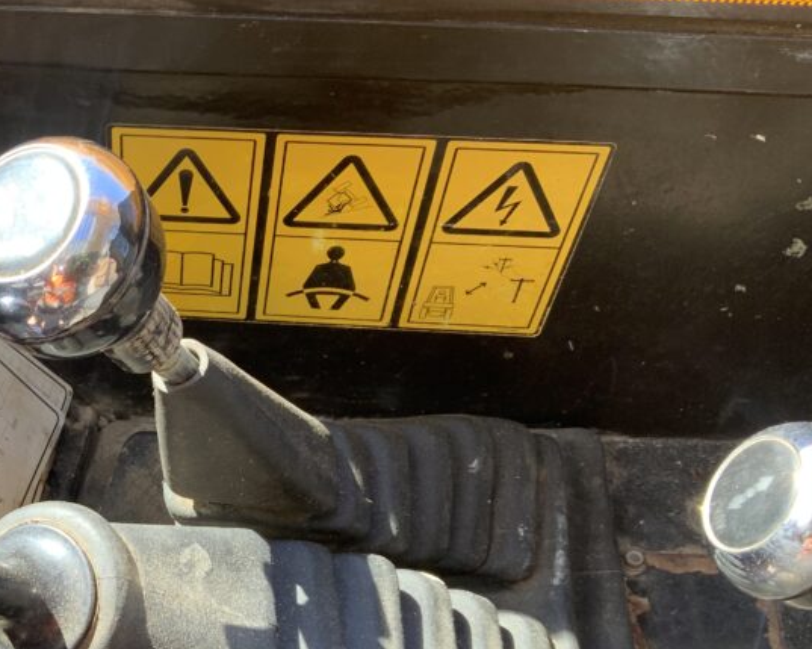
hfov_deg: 33.0
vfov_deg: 27.8
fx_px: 1297
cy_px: 457
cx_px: 88
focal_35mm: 54
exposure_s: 1/122
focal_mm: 3
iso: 32
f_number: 1.8
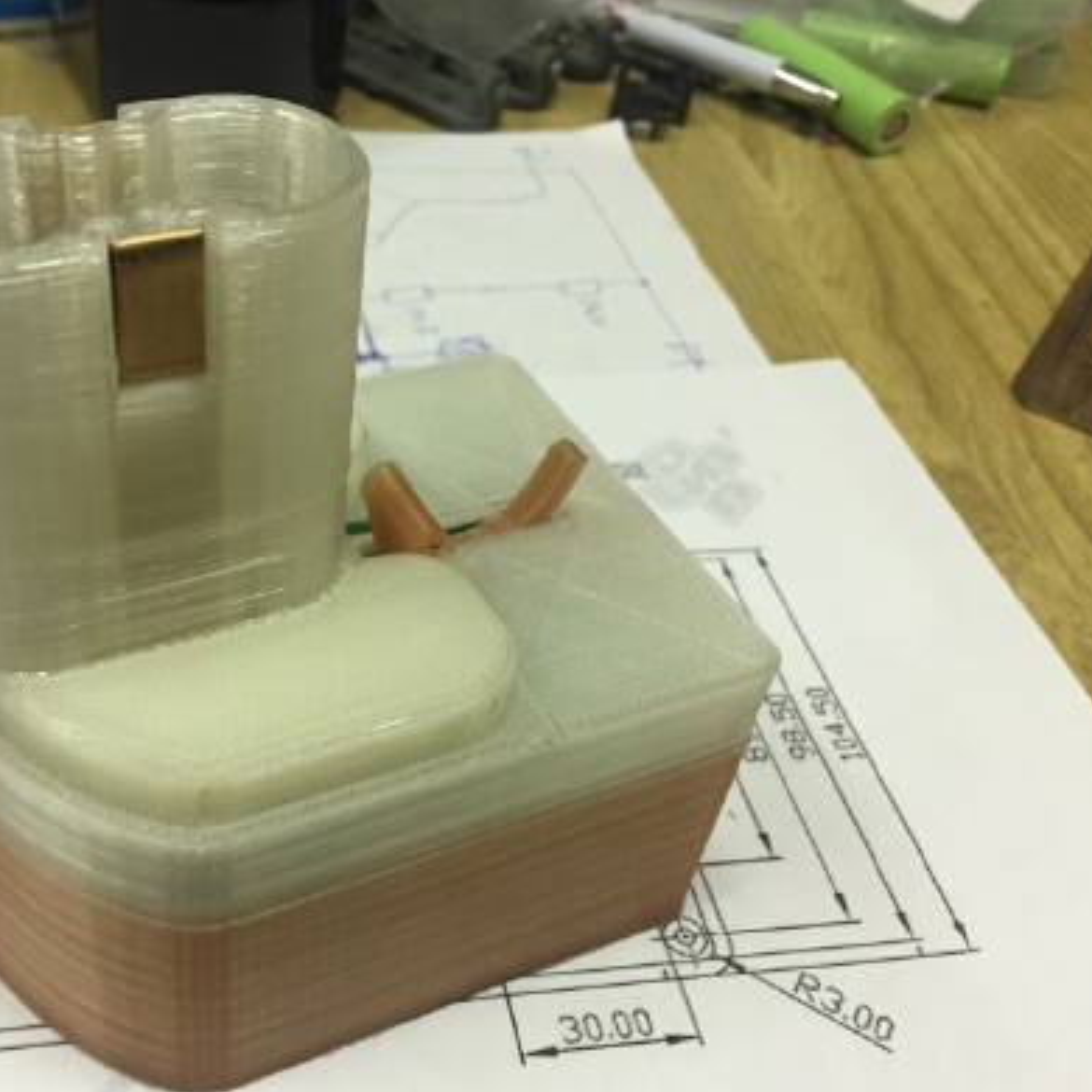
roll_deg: -5.9
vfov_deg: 47.2
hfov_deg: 46.4
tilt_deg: -42.9
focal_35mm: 35
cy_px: 557
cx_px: 357
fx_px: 1249
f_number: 2.2
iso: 80
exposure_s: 1/33
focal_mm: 4.15
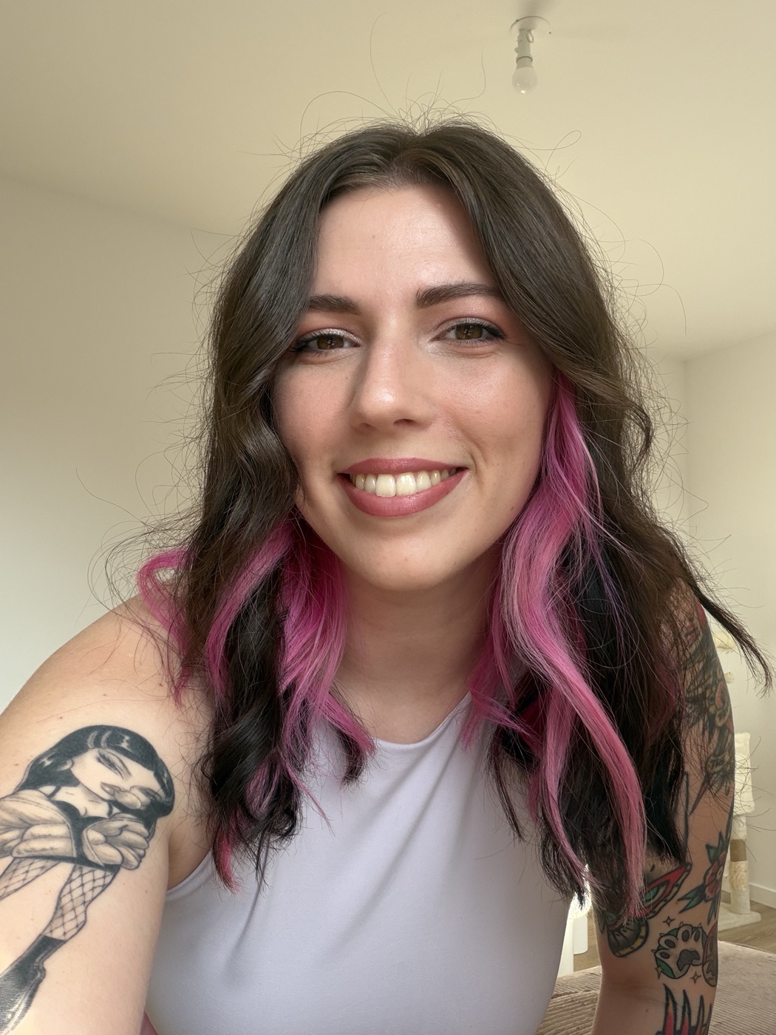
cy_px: 518
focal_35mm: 30
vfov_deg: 60.0
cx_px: 388
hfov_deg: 46.8
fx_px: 897
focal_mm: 2.71
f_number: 1.9
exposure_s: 1/121
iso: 32
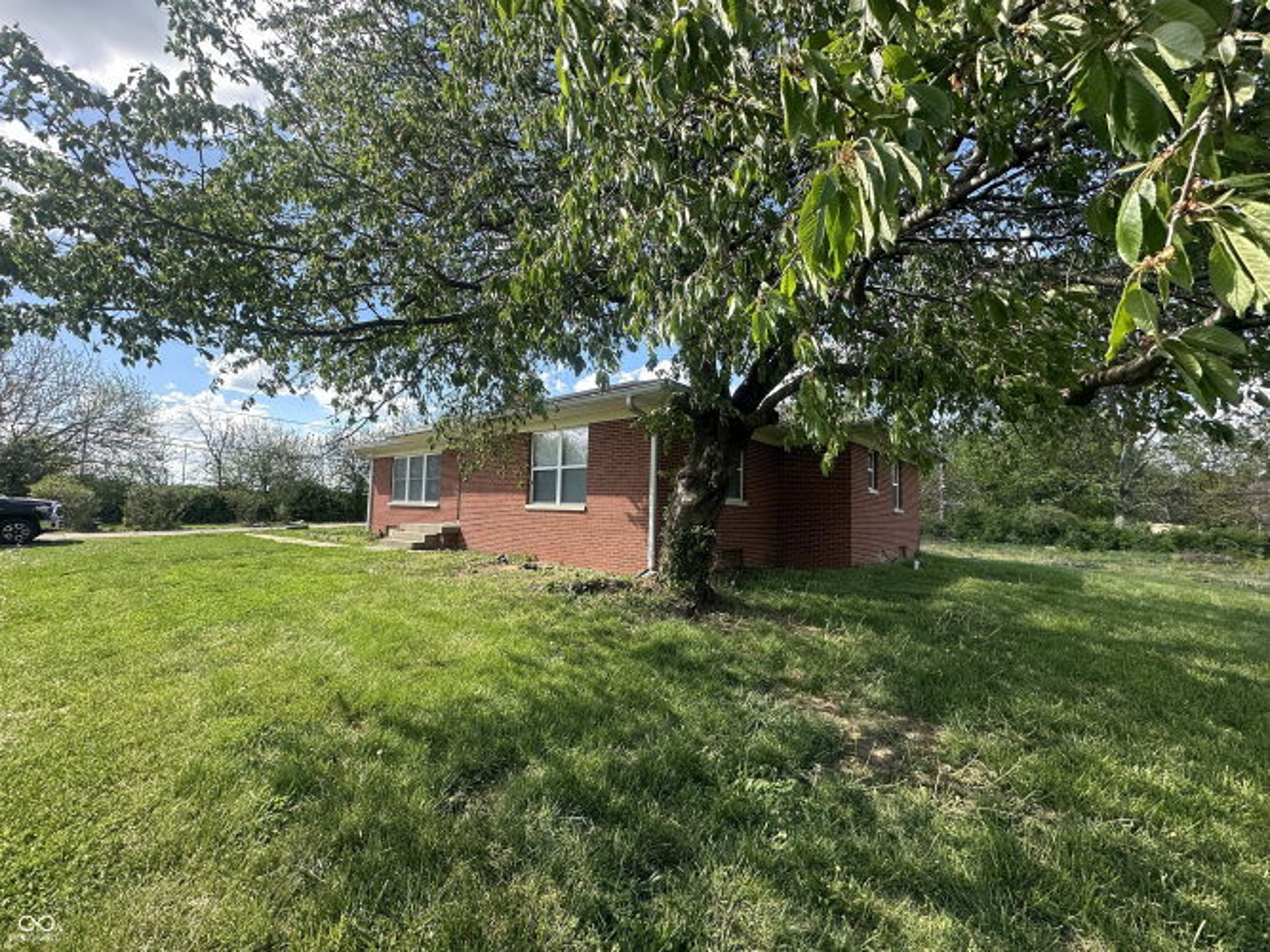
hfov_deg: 102.1
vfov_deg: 85.7
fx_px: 514
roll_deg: -1.7
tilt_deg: +5.5
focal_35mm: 14
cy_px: 476
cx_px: 635
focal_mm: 2.22
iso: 40
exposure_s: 1/487
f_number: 2.2
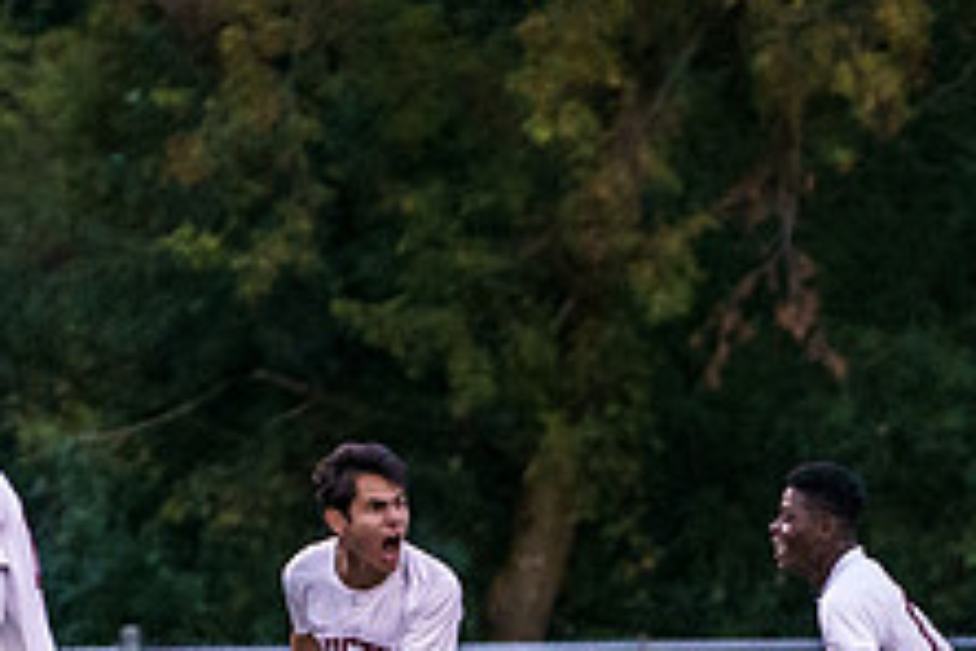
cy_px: 661
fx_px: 24100
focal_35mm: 889
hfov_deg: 2.3
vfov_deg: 1.5
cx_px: 120
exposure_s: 1/1250
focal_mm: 200
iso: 5000
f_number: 4
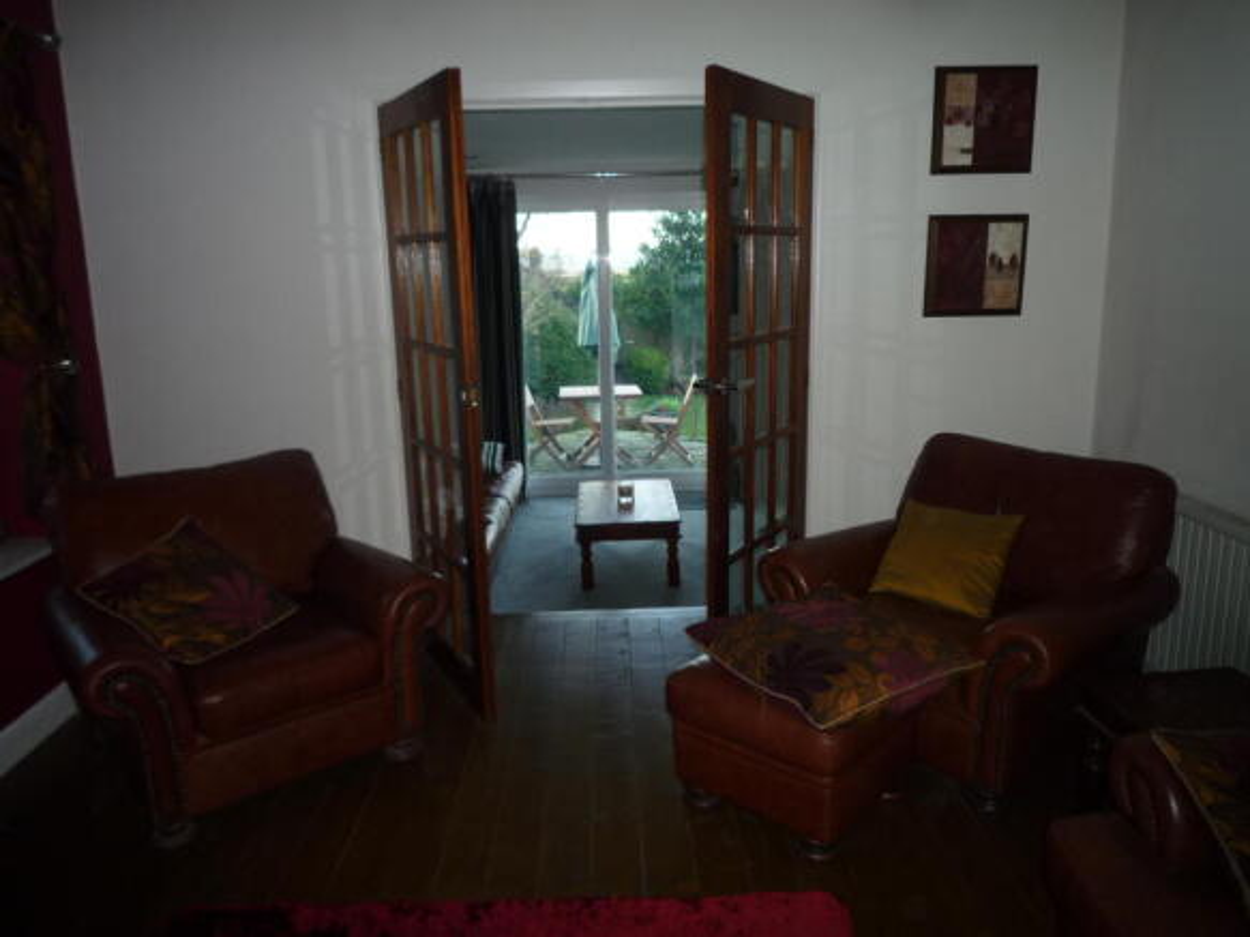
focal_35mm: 25
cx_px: 625
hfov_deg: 69.4
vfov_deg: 54.9
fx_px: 903
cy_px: 468
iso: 100
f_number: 2.8
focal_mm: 4.4
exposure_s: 1/30
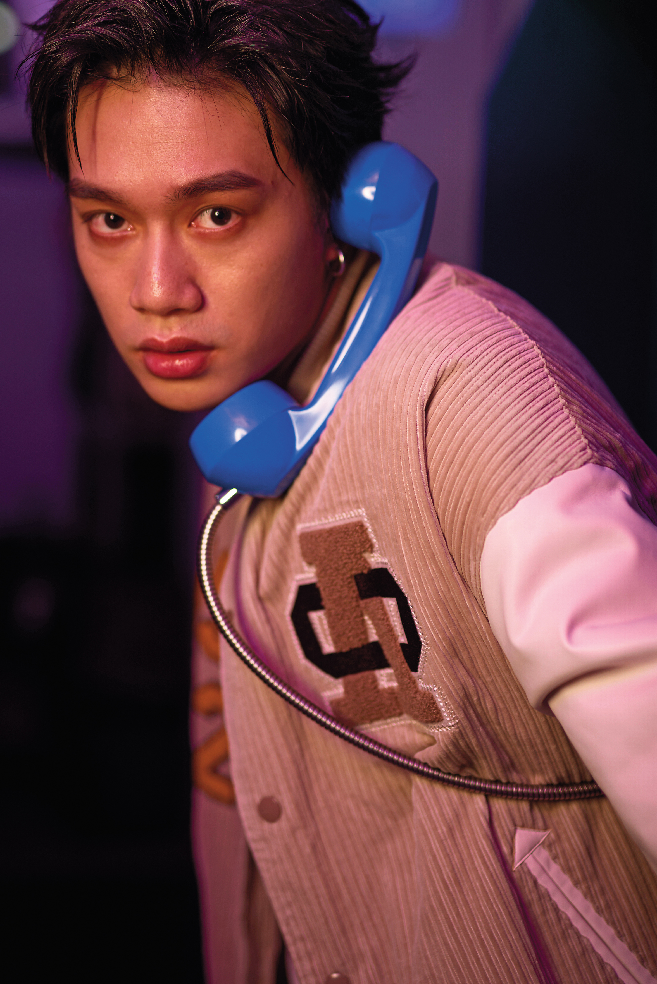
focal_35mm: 67
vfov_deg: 30.0
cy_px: 401
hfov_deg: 20.3
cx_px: 287
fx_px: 1833
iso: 100
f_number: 2
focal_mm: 50
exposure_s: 1/200
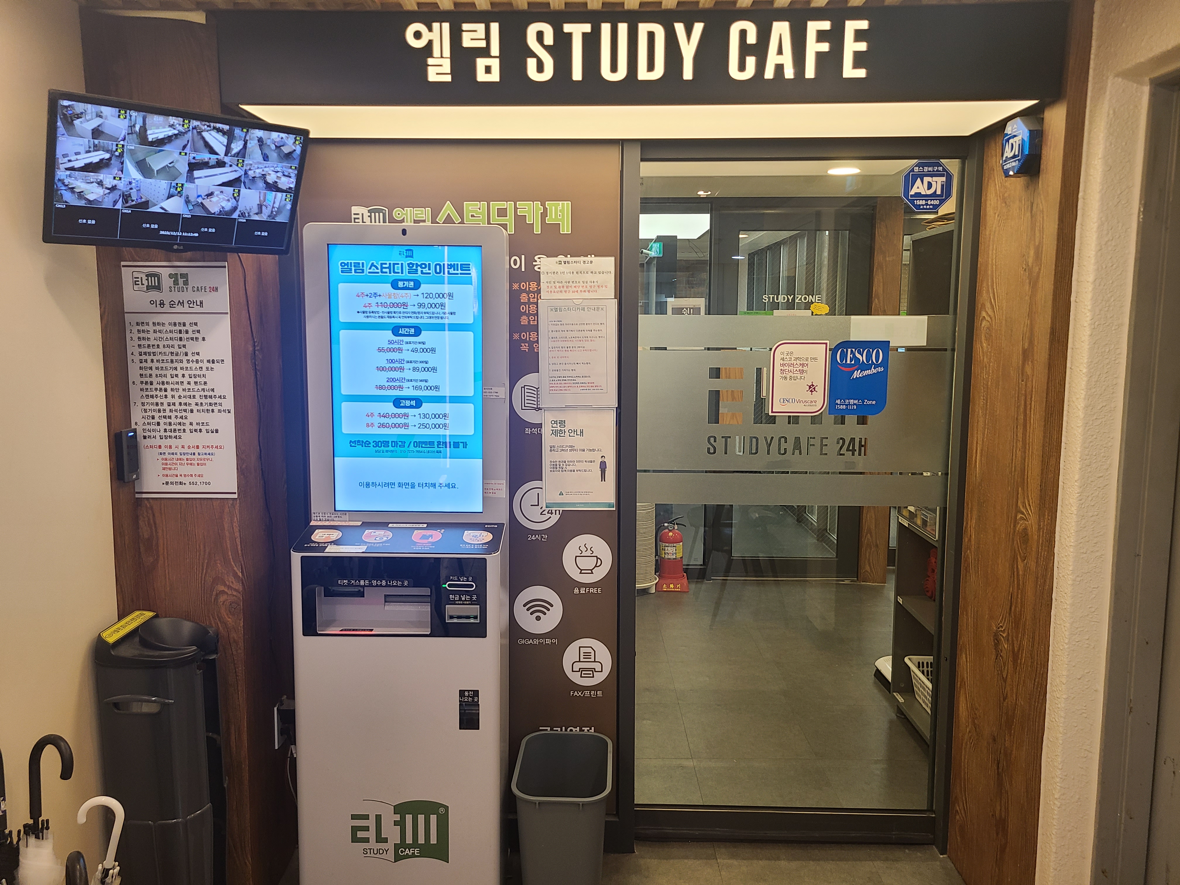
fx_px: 886
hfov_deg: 67.3
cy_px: 442
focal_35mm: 26
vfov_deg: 53.1
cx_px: 590
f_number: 1.8
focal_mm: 5.4
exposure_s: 1/60
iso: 100
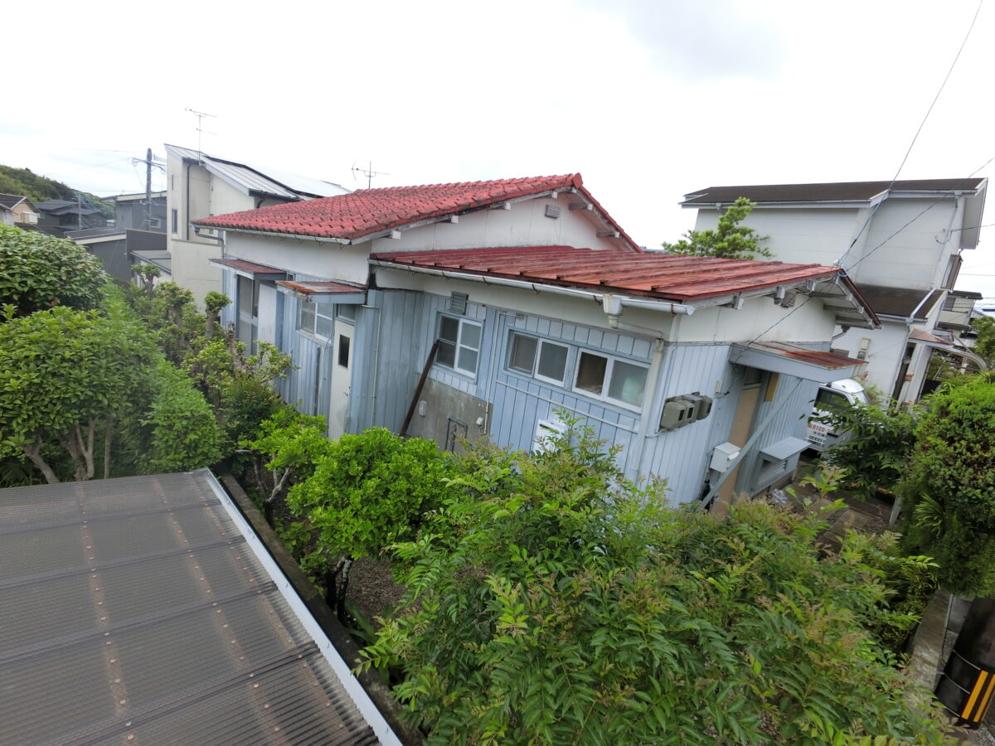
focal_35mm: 16
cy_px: 373
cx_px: 498
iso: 64
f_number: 2.8
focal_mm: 2.87
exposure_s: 1/500
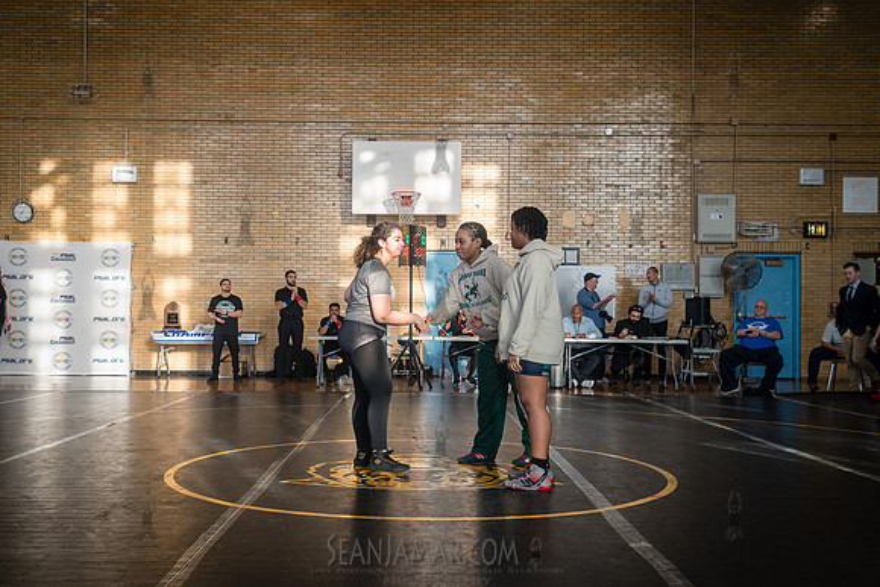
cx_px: 411
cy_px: 309
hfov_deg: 49.8
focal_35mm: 39
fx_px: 947
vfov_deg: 34.4
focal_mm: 35
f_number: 5
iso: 1600
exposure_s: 1/320
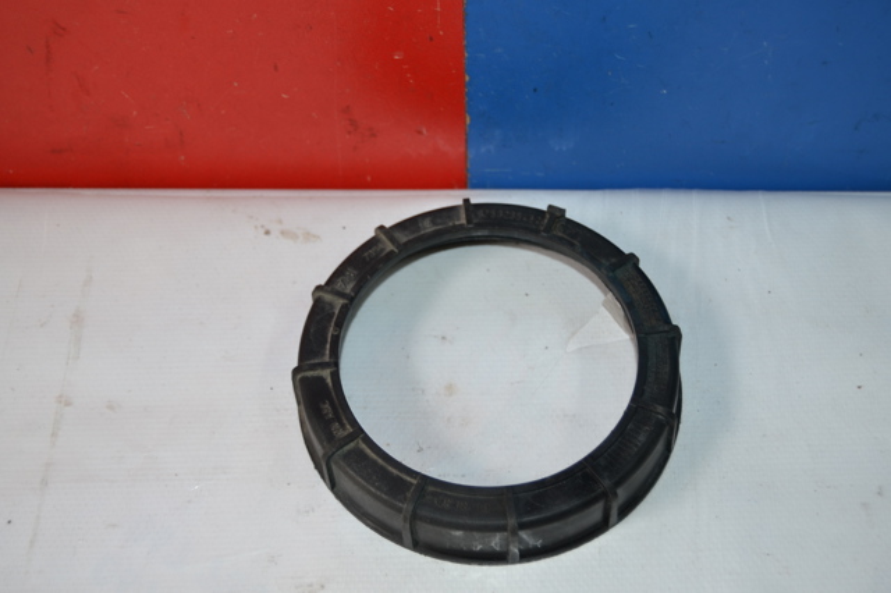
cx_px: 446
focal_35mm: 48
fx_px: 1187
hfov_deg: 41.1
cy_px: 296
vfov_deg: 28.0
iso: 280
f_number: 4.5
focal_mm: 32
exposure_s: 1/60
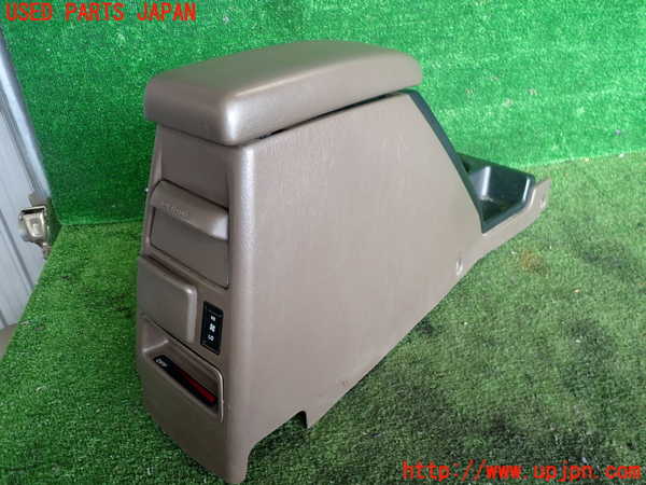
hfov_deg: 60.0
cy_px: 242
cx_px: 323
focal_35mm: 30
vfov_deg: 46.8
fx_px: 560
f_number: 2.3
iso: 200
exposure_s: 1/80
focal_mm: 5.4
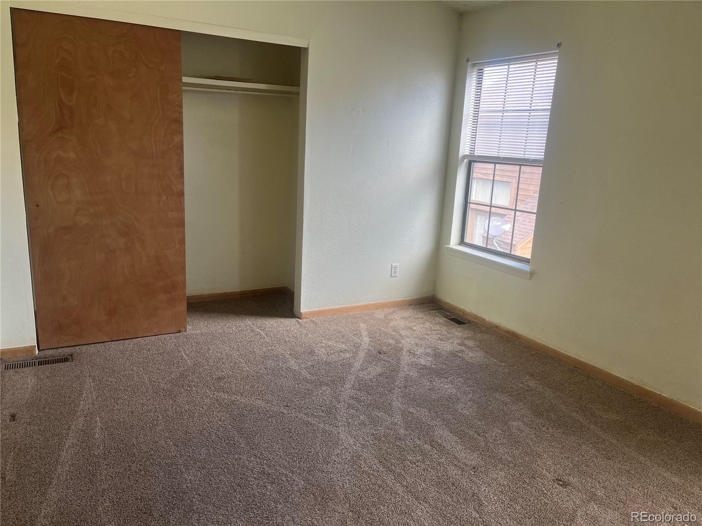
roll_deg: -3.1
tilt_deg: -13.7
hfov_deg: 67.3
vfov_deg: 53.1
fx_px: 527
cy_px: 263
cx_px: 351
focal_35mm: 26
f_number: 1.6
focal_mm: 5.1
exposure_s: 1/120
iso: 100
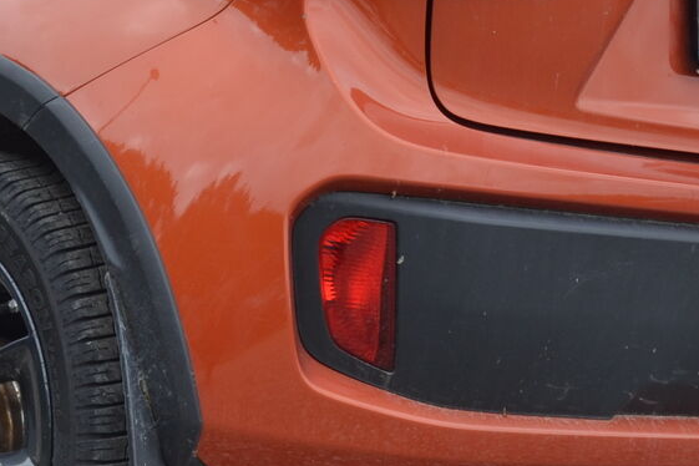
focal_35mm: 113
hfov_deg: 18.0
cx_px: 159
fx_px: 2194
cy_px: 1
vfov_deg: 12.0
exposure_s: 1/160
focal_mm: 22
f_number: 6.3
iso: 100
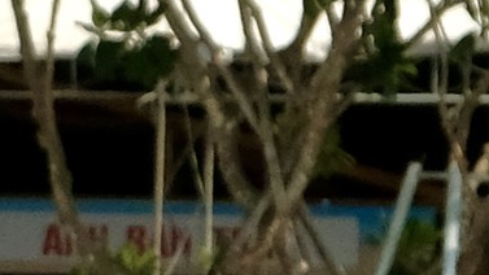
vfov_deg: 2.1
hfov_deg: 3.6
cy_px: 553
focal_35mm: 590
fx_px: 7650
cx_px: -769
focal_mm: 55
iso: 800
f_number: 8
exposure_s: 1/2000
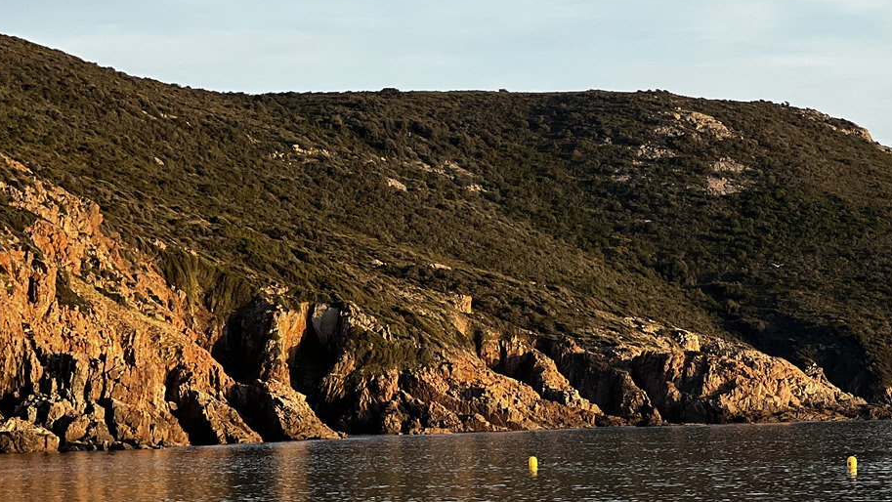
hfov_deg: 14.5
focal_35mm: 147
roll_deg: +1.1
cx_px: 695
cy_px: 340
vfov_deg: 8.3
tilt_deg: +1.4
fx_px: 3478
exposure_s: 1/193
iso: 32
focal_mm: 9
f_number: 2.8
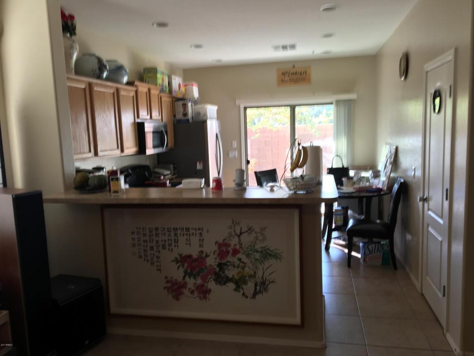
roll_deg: +1.1
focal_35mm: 29
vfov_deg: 48.2
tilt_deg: -5.1
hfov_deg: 61.7
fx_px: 397
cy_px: 178
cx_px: 237
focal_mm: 4.15
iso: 50
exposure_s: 1/30
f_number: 2.2
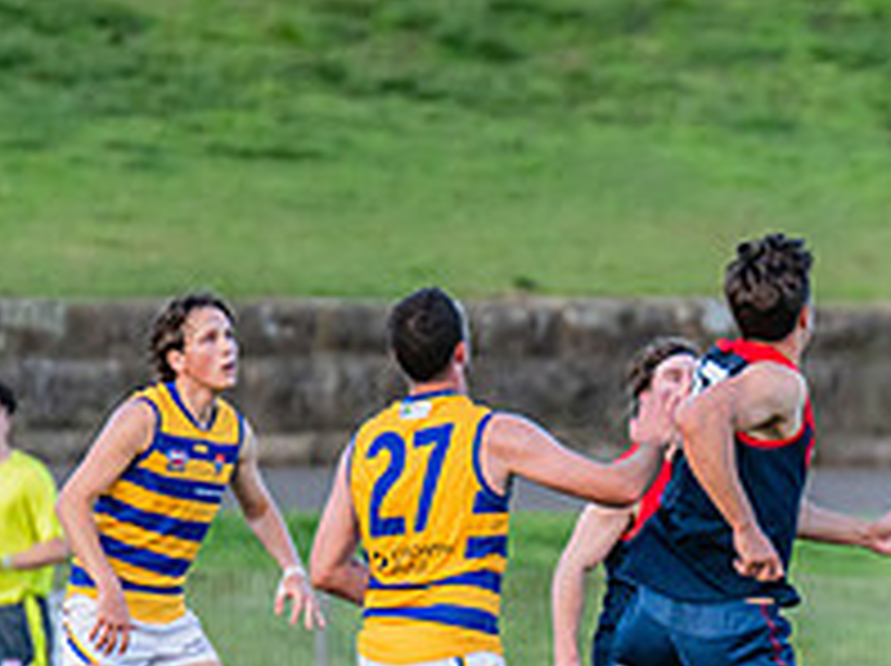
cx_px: 1278
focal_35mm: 1257
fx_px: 32315
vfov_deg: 1.2
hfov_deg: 1.6
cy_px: 438
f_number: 4
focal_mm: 420
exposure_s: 1/1250
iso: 2200
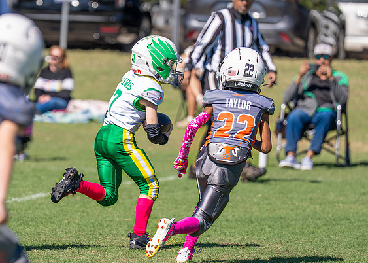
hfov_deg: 5.5
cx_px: 61
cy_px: 137
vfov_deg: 4.0
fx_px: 3793
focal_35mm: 363
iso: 160
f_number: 2.8
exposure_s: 1/3200
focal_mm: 165
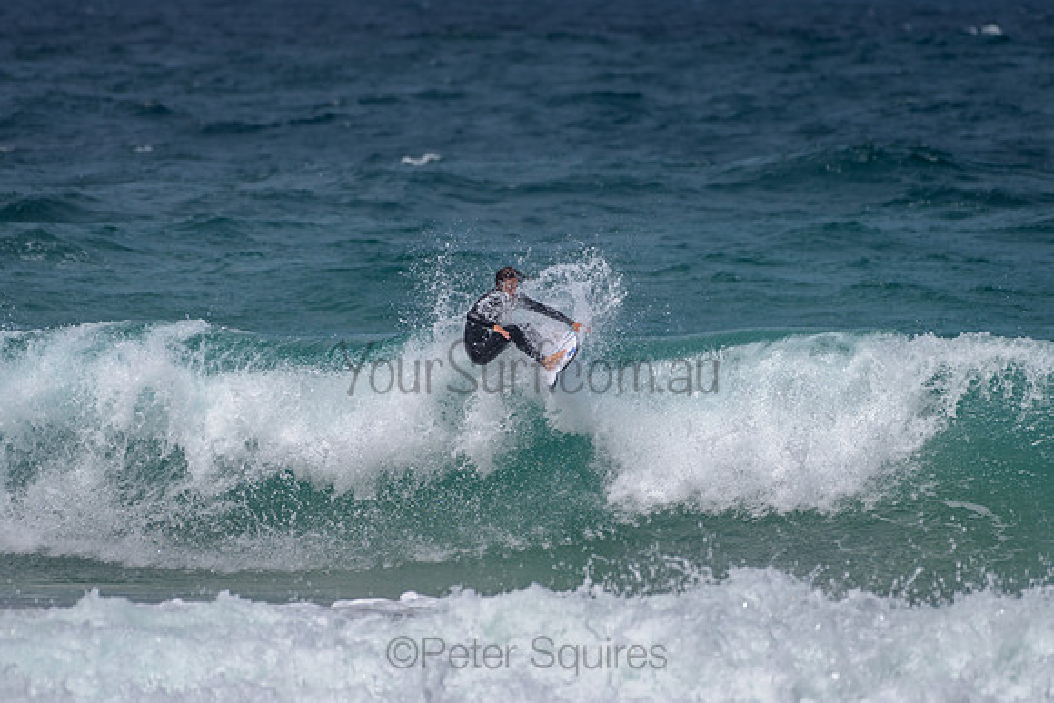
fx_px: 17961
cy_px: 294
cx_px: 575
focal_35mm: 613
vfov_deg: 2.2
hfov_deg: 3.4
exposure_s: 1/2000
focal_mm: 500
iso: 64
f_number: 5.6
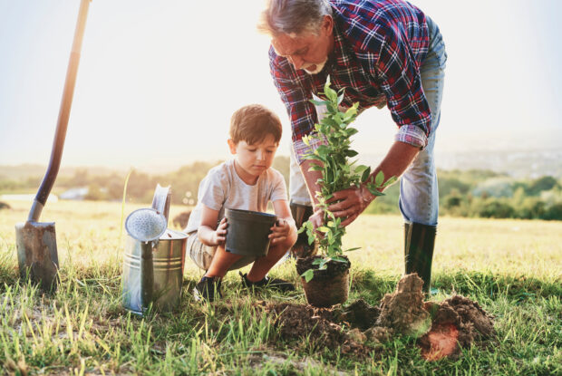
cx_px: 281
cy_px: 188
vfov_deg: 27.1
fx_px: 781
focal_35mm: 50
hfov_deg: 39.6
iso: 100
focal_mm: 50
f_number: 2.5
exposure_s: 1/200
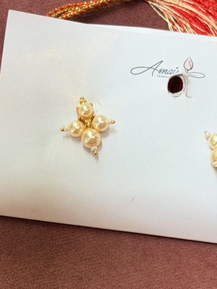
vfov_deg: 14.3
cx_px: 129
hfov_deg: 10.9
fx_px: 1136
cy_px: 277
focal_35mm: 136
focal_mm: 6.76
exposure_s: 1/121
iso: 64
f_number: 1.78
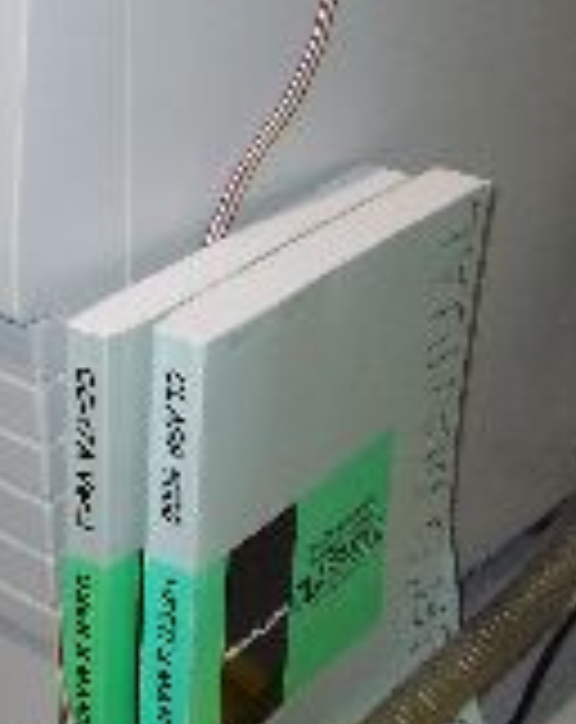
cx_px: 54
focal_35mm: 90
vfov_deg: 21.0
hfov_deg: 16.8
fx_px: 1925
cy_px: 108
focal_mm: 5.6
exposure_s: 1/60
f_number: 2.8
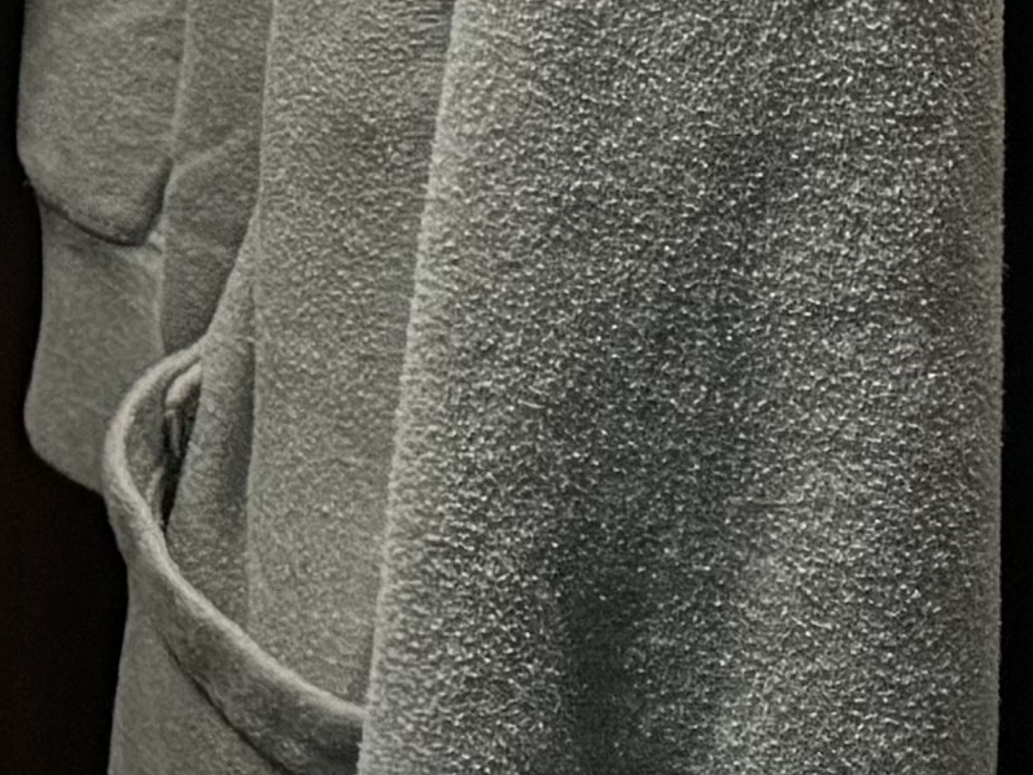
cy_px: -1112
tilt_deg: -10.1
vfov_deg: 8.0
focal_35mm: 172
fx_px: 5134
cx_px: -842
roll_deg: -1.1
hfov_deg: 10.7
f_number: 1.78
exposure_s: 1/30
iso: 1600
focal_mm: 6.76
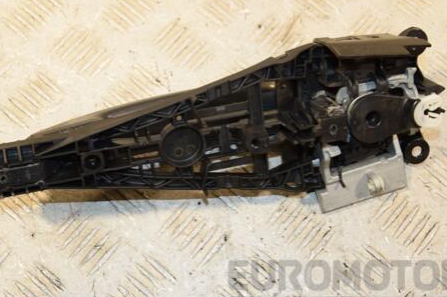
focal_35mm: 71
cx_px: 209
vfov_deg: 19.3
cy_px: 142
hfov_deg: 28.6
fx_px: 877
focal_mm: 35
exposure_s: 1/200
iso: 800
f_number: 7.1
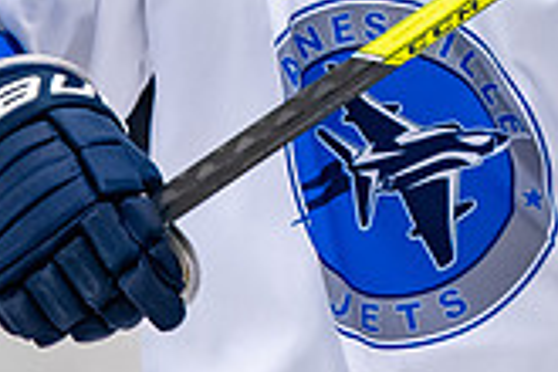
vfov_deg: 1.2
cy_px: -301
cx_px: 514
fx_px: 17808
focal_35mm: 1149
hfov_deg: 1.8
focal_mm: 200
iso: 2000
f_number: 3.2
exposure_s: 1/800
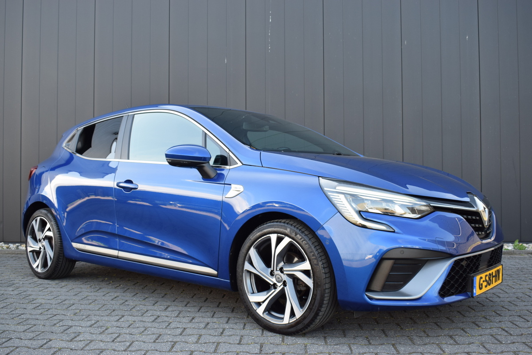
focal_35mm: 36
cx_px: 266
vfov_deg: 36.9
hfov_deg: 53.1
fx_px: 532
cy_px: 178
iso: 400
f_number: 6.3
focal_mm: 24
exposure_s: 1/160
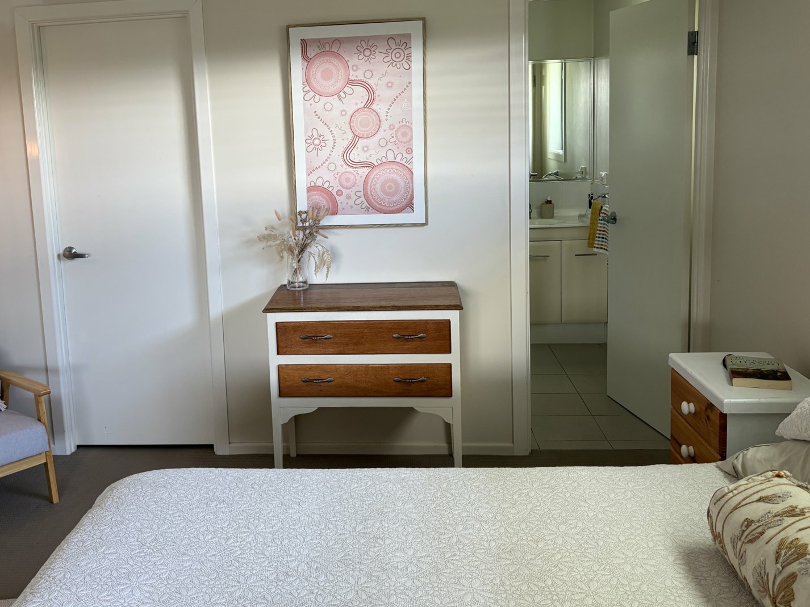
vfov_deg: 40.5
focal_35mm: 35
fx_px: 819
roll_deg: +2.7
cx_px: 308
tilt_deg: -8.3
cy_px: 241
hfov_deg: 52.1
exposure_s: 1/100
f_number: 1.6
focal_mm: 5.96
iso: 125
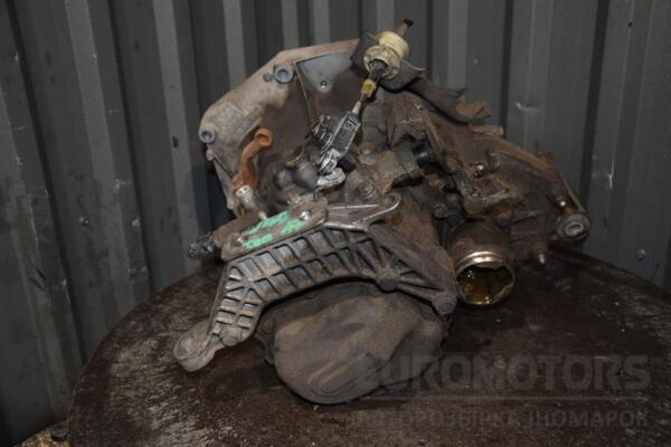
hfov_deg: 51.3
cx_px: 336
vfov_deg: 35.5
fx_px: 699
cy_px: 224
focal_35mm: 38
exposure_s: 1/60
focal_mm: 25
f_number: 5
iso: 800
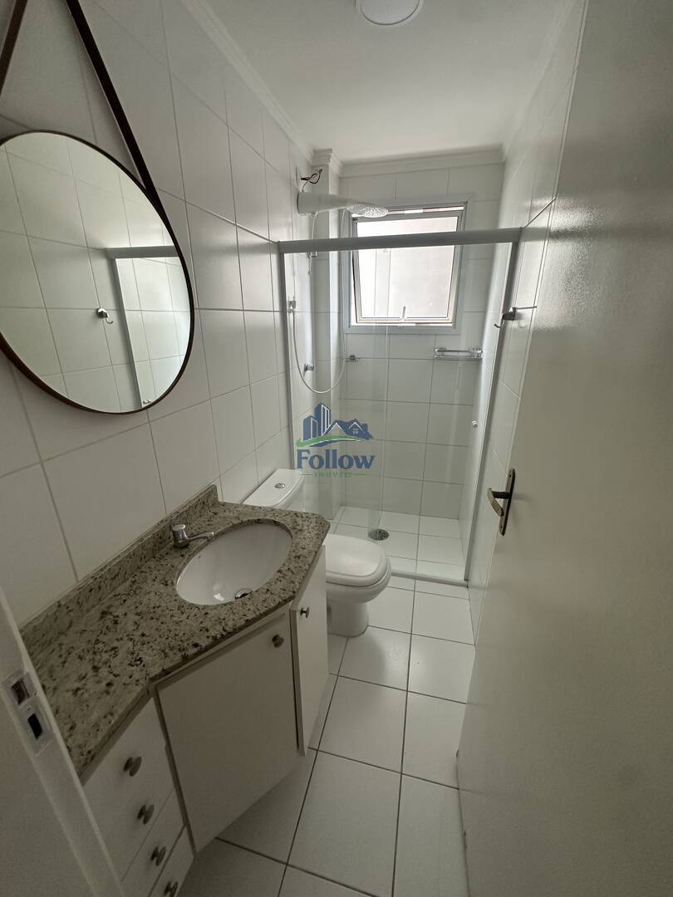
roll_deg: +0.3
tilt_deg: -18.9
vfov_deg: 102.1
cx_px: 336
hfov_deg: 85.7
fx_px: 363
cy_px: 448
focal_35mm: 14
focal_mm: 2.22
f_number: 2.2
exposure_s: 1/99
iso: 200
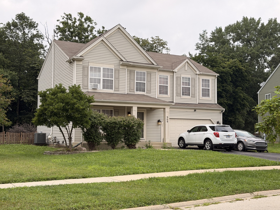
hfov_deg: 39.7
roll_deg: +0.2
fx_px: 388
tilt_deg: +4.5
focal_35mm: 48
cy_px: 105
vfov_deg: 30.3
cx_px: 140
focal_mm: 6.76
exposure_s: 1/2342
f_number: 1.78
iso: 64
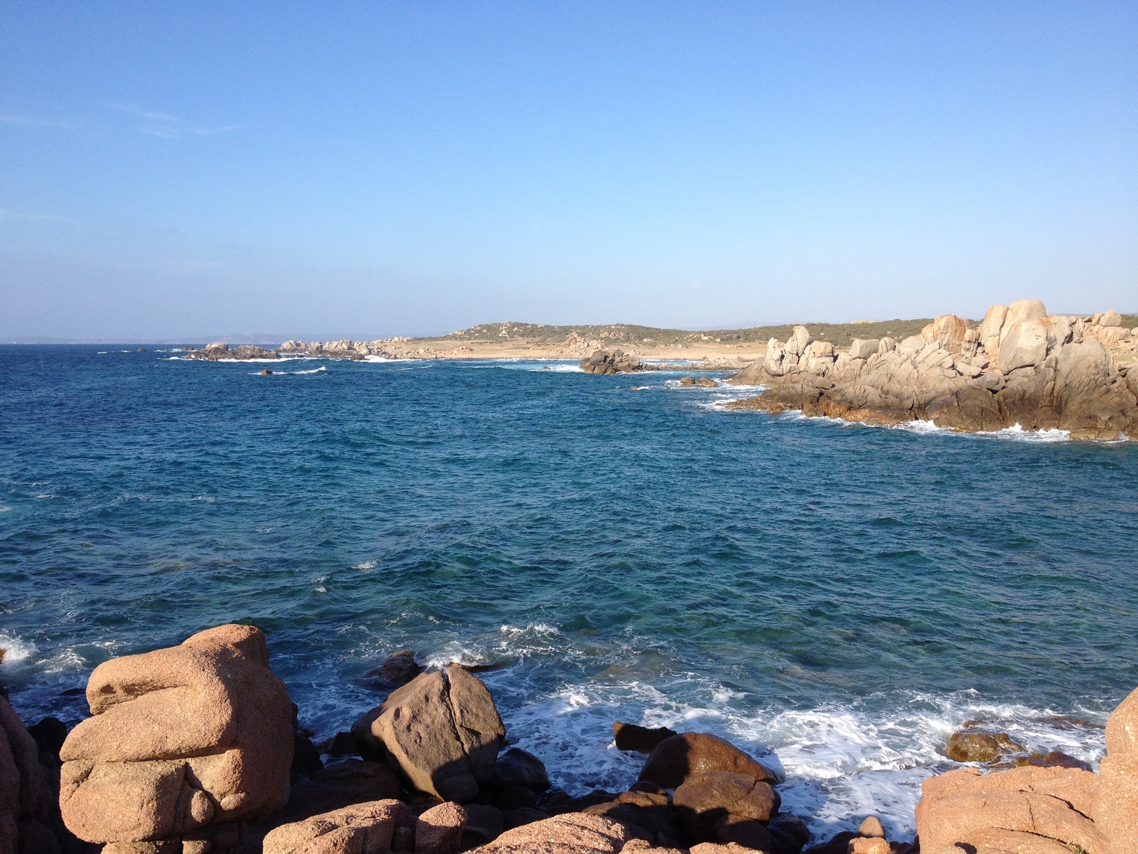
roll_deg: +0.1
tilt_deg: -6.9
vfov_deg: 40.7
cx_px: 569
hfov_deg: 52.6
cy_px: 427
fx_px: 1151
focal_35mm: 35
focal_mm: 4.28
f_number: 2.4
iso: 50
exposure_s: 1/1284
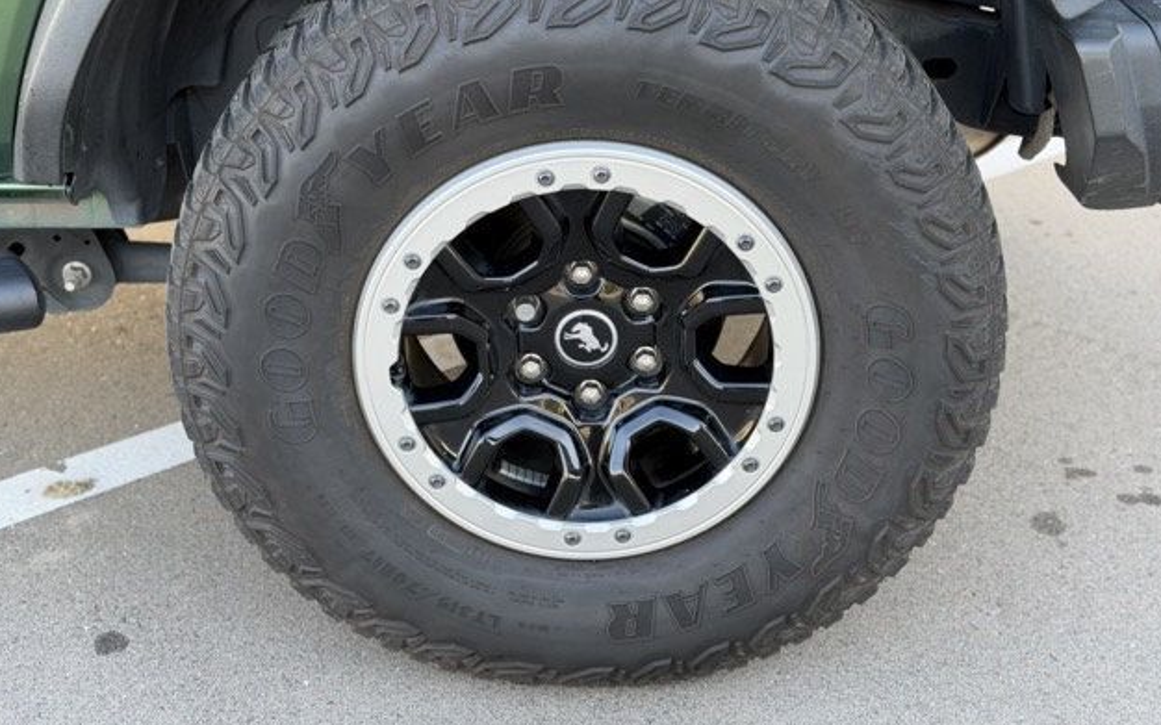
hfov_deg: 38.9
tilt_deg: -23.1
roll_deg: -3.1
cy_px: 293
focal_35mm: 52
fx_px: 1645
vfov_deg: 24.8
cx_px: 580
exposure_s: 1/124
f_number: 1.78
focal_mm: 6.76
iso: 50
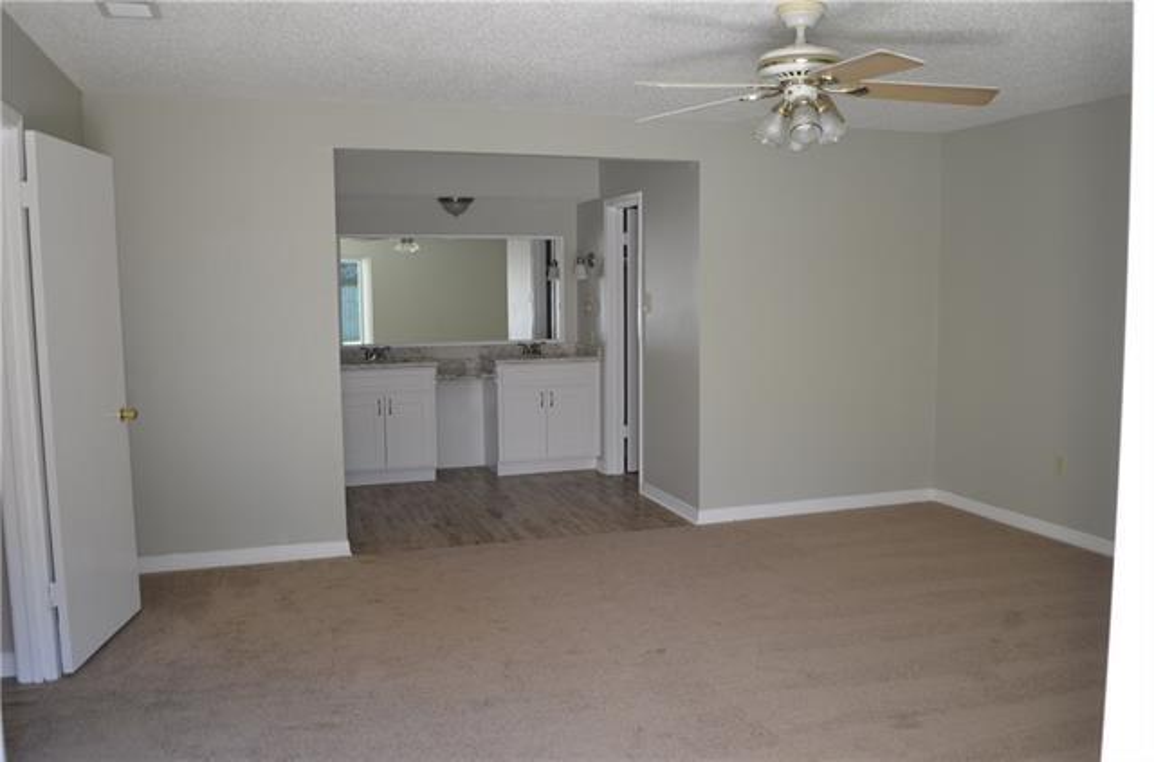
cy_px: 381
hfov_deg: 62.1
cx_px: 577
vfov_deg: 43.4
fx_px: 959
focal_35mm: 30
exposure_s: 1/60
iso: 400
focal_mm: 20
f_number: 4
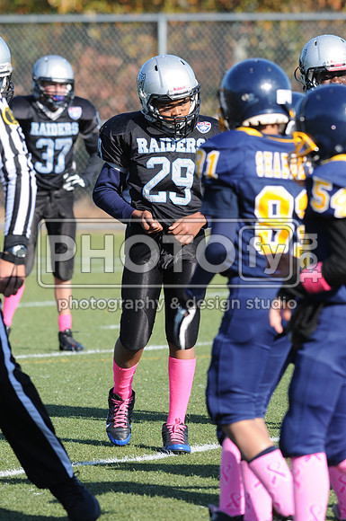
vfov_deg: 4.6
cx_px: 173
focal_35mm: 450
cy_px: 260
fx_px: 6506
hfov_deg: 3.0
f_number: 6.3
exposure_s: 1/500
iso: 200
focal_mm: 300
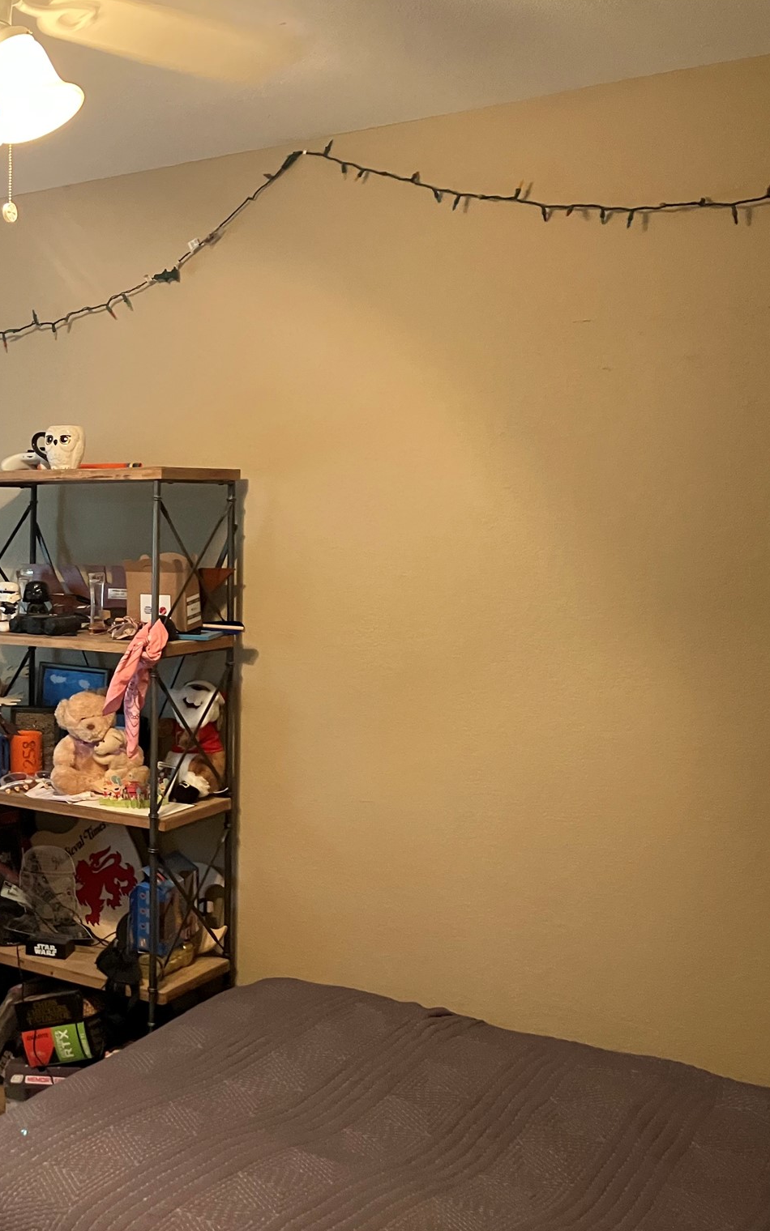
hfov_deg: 29.9
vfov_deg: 49.3
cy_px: 615
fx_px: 1343
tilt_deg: -3.0
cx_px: 3
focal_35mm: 40
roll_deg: -0.5
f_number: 1.8
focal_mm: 3.99
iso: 320
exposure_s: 1/60
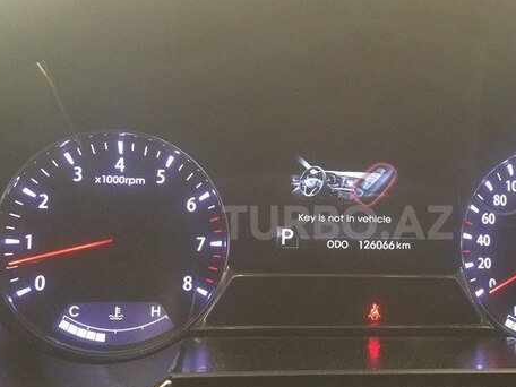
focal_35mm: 42
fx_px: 626
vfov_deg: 34.3
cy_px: 222
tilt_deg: -13.2
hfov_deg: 44.2
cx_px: 337
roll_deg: -3.9
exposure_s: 1/33
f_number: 2.2
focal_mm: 4.15
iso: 320
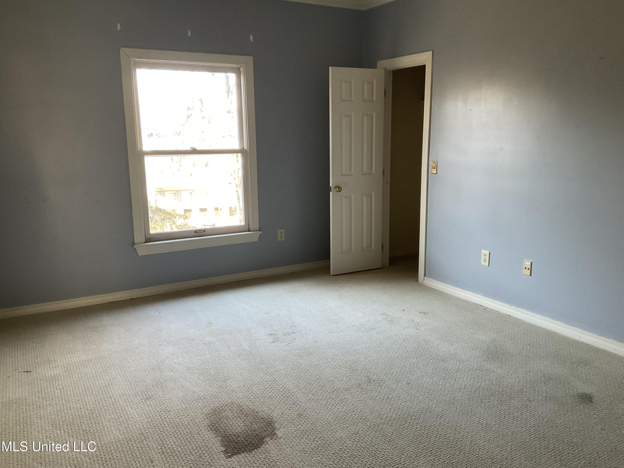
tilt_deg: -11.8
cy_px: 234
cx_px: 312
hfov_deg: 61.7
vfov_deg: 48.2
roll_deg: +0.6
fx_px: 523
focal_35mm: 29
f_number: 1.8
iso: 200
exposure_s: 1/60
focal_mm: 3
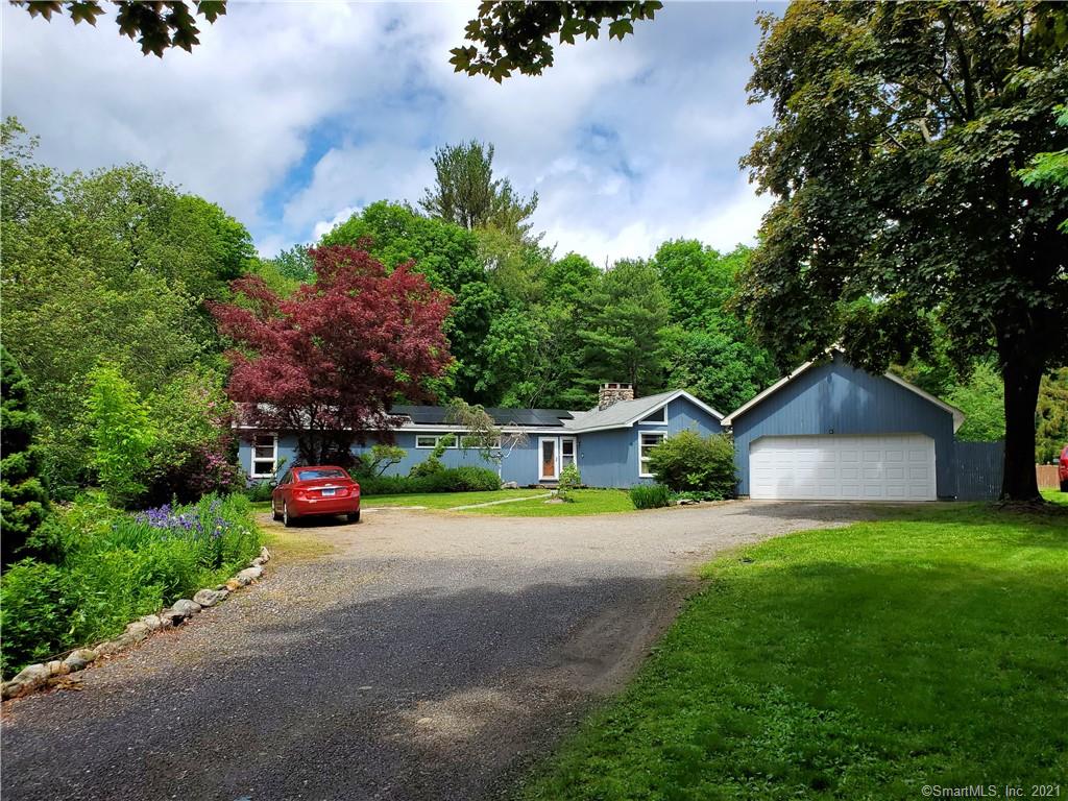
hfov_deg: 67.3
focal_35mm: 26
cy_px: 400
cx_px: 534
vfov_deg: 53.1
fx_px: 802
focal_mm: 4.3
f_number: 2.4
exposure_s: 1/1403
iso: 50
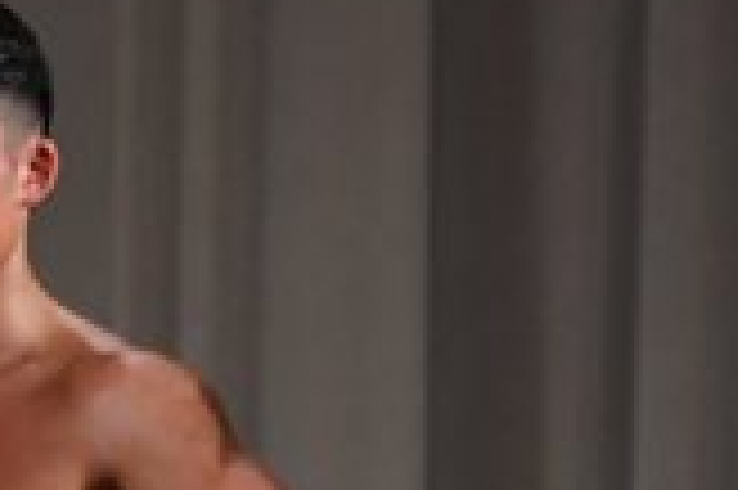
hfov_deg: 1.7
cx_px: -142
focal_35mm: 1206
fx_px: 24698
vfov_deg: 1.1
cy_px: 953
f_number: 5.6
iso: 3200
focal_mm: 170
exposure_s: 1/400
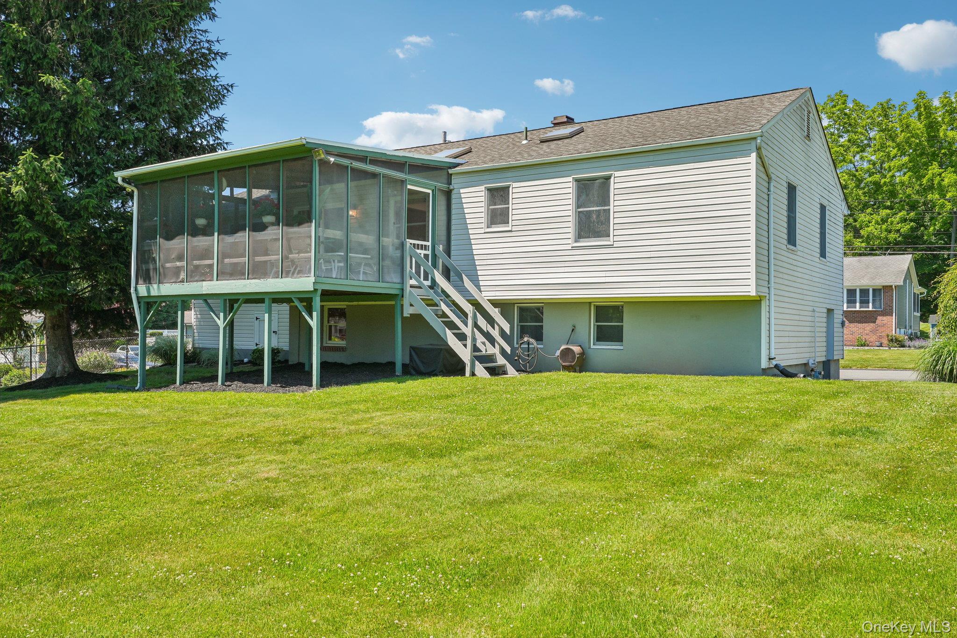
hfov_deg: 61.9
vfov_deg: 43.6
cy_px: 319
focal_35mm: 30
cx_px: 478
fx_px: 797
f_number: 8
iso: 100
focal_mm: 30
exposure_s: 1/200
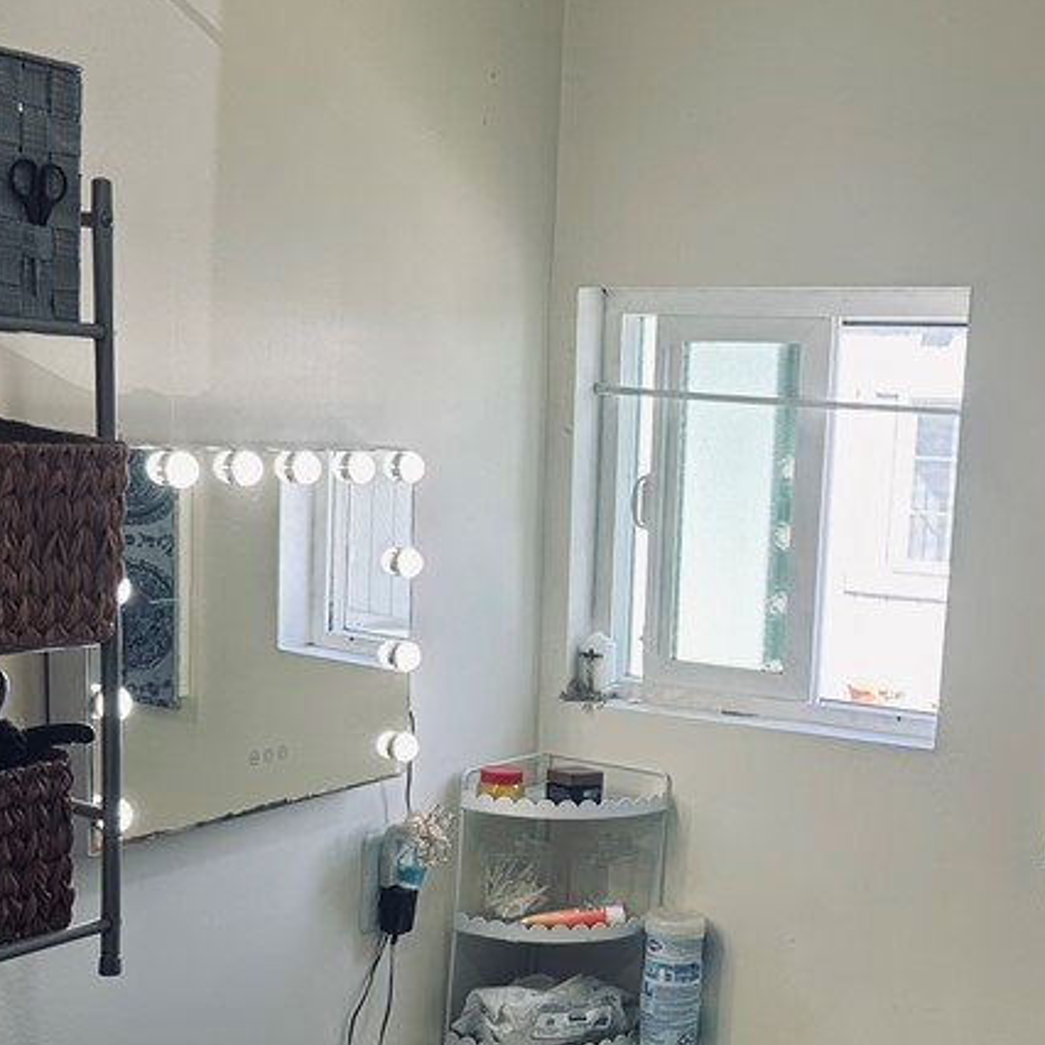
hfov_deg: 33.2
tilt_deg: -9.9
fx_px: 1742
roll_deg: -4.3
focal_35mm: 51
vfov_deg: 33.0
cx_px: 677
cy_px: 733
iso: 100
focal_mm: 6.86
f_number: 1.78
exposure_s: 1/140
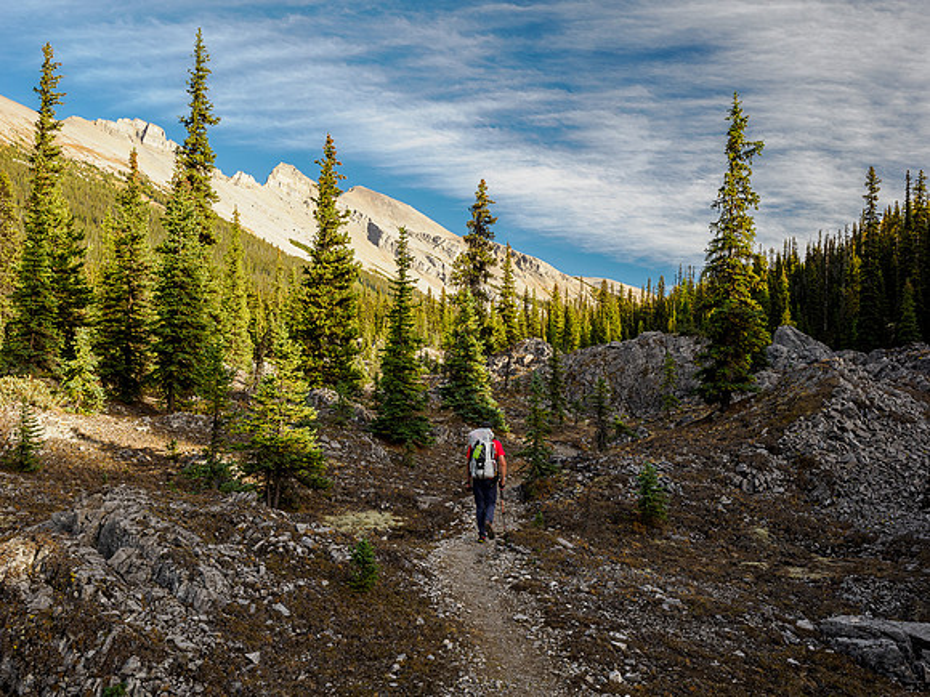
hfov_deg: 60.0
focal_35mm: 30
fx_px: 806
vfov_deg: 46.8
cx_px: 465
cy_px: 348
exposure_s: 1/60
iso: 250
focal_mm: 15
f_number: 8
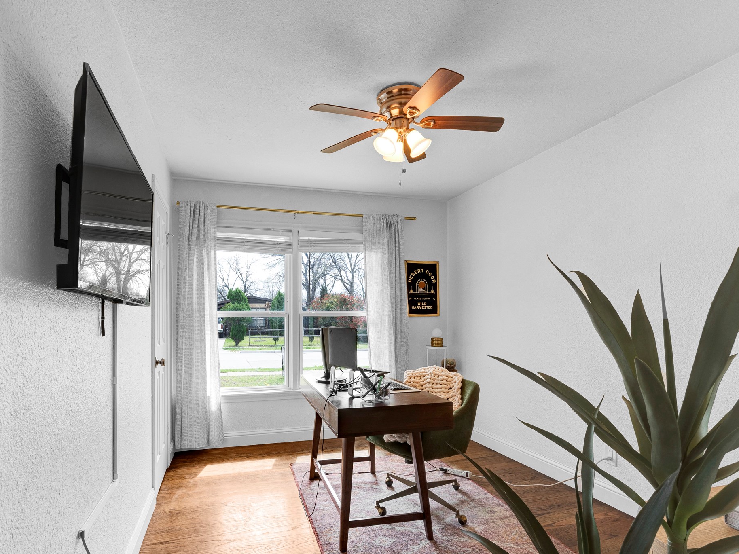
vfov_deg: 78.1
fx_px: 342
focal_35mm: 16
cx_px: 397
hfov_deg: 94.3
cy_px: 277
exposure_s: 1/50
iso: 640
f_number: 11
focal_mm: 14
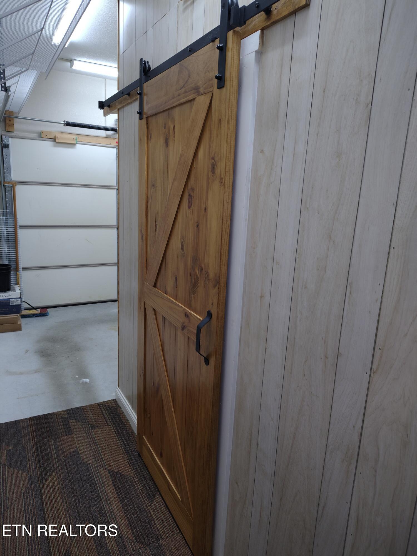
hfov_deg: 56.8
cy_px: 278
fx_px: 385
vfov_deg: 71.6
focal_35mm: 24
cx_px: 208
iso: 307
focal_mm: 5.56
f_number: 1.8
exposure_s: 1/120
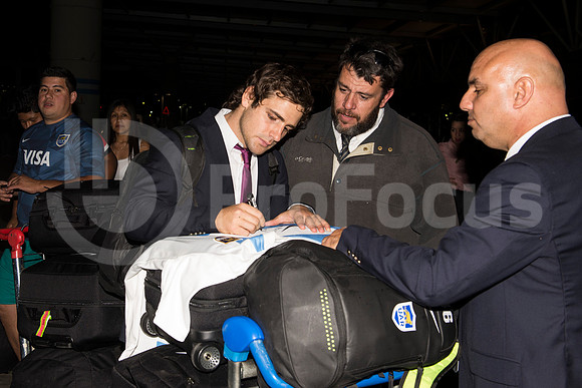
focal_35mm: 40
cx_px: 291
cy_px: 194
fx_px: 647
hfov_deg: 48.4
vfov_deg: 33.4
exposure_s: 1/160
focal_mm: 40
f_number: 7.1
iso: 250
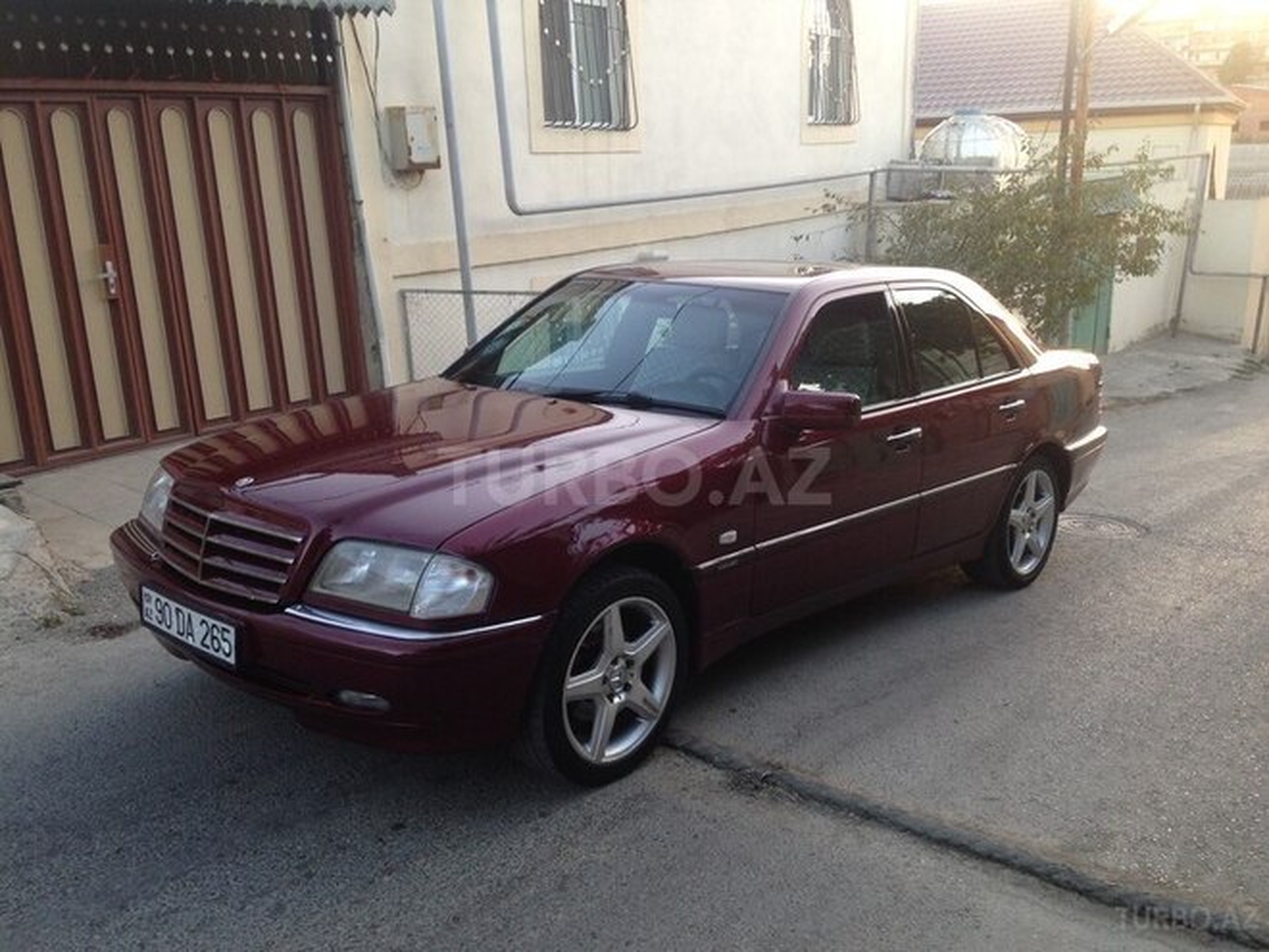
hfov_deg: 55.4
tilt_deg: -16.4
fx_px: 1210
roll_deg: +2.9
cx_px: 634
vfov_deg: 42.9
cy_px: 476
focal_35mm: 33
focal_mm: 4.12
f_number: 2.4
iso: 64
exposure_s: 1/60
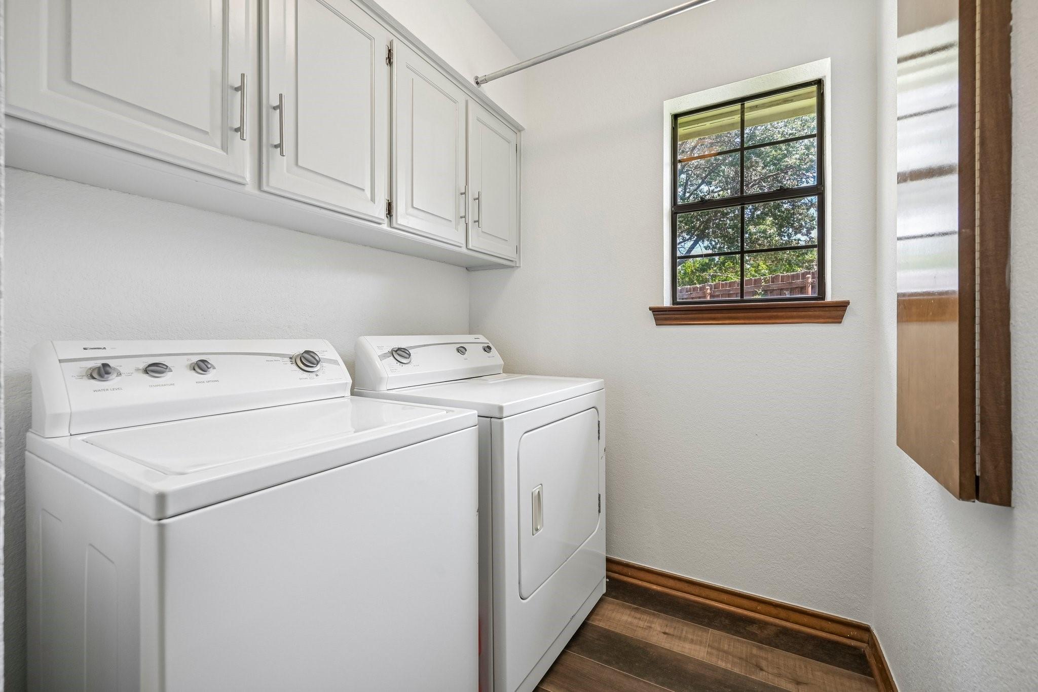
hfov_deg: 102.3
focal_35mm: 14
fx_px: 418
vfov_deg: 79.2
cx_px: 519
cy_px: 346
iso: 250
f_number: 9
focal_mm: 14.5
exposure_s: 1/15
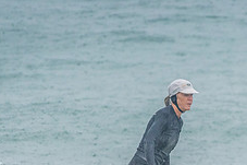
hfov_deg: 1.6
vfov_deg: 1.1
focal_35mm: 1278
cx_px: 217
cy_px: 202
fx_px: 8762
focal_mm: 500
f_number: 5.6
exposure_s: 1/320
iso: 1100
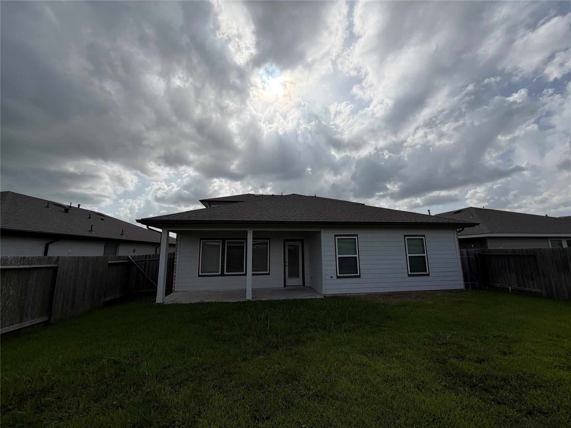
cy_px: 214
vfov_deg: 85.7
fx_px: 231
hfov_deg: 102.1
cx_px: 286
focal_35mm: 14
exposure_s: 1/1961
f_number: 2.2
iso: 20
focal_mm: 2.22
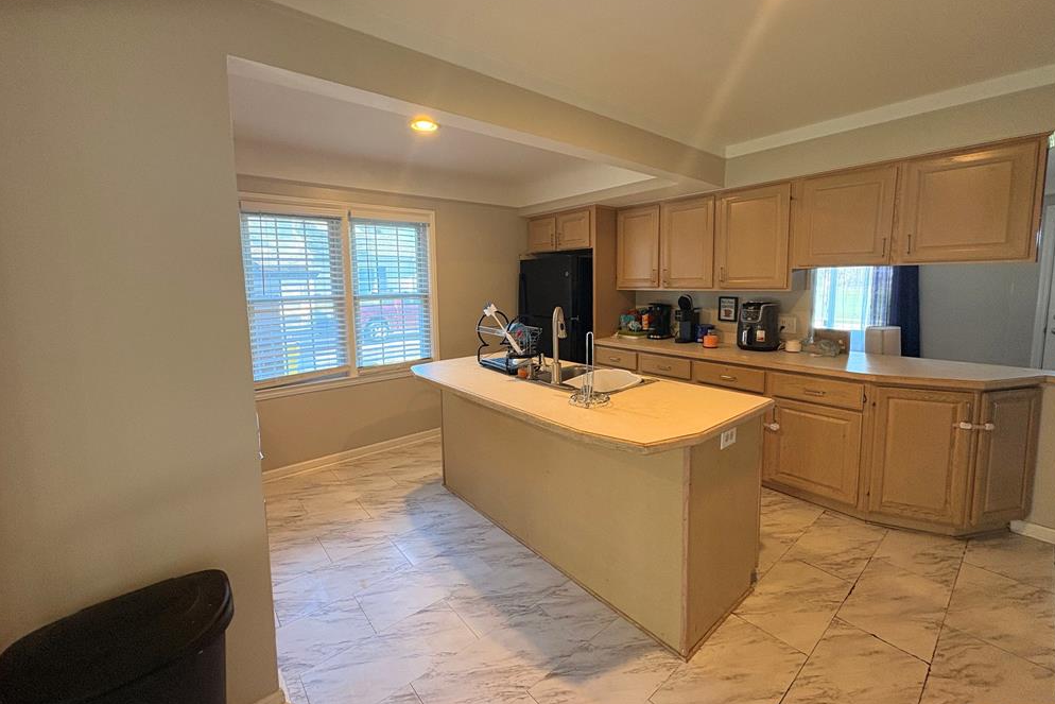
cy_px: 324
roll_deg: +0.9
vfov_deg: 77.2
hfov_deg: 100.4
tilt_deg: -5.6
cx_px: 525
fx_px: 440
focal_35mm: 15
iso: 200
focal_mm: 2.22
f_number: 2.2
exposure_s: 1/60
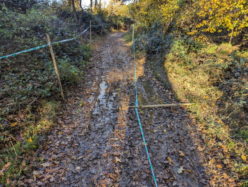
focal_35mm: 24
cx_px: 124
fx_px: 172
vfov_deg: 56.9
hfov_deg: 71.5
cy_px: 94
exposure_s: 1/296
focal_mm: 6.81
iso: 33
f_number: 1.85
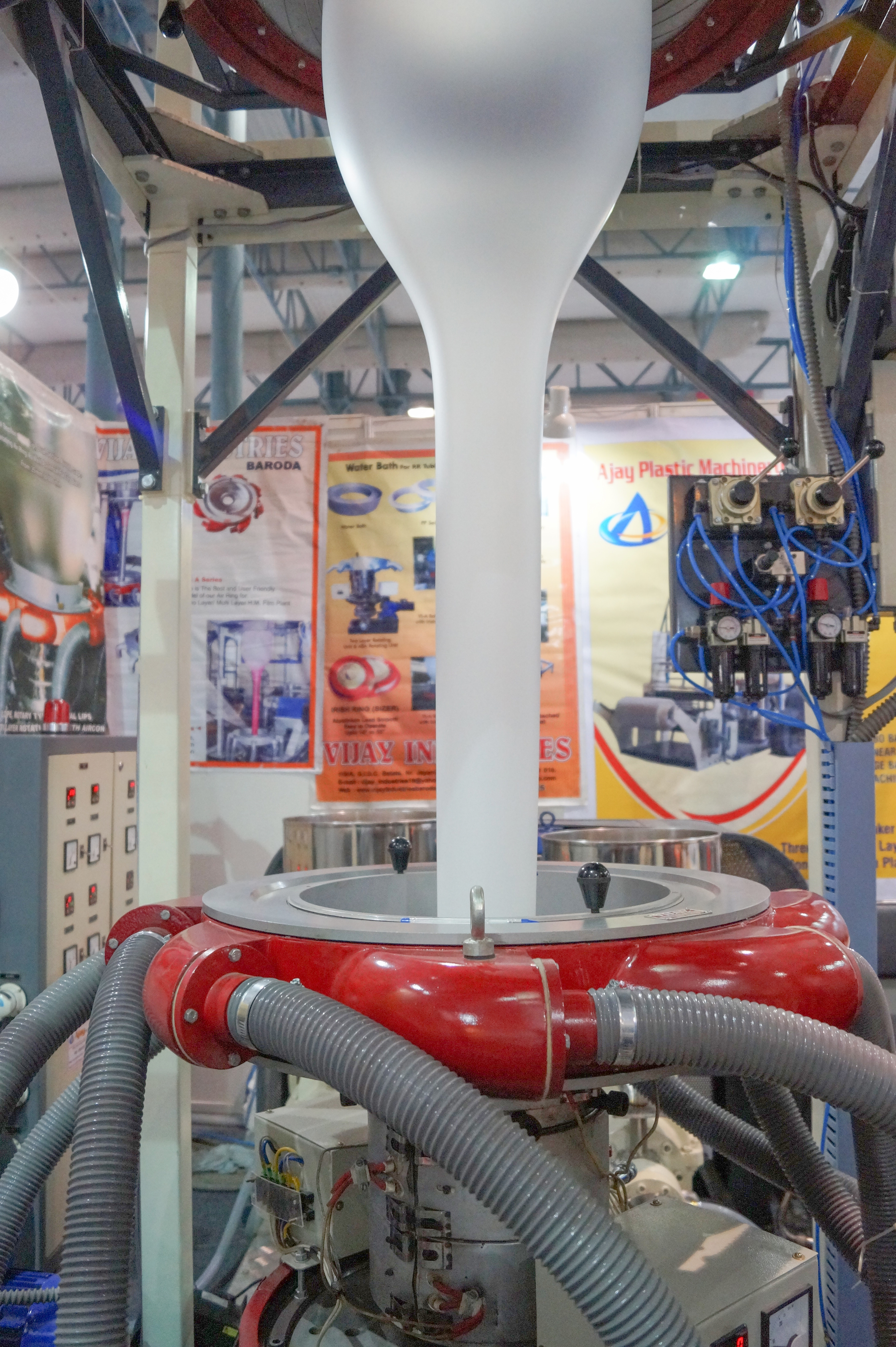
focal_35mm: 27
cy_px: 674
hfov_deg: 47.9
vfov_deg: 67.4
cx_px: 448
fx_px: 1009
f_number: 4
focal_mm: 18
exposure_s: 1/160
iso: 1600
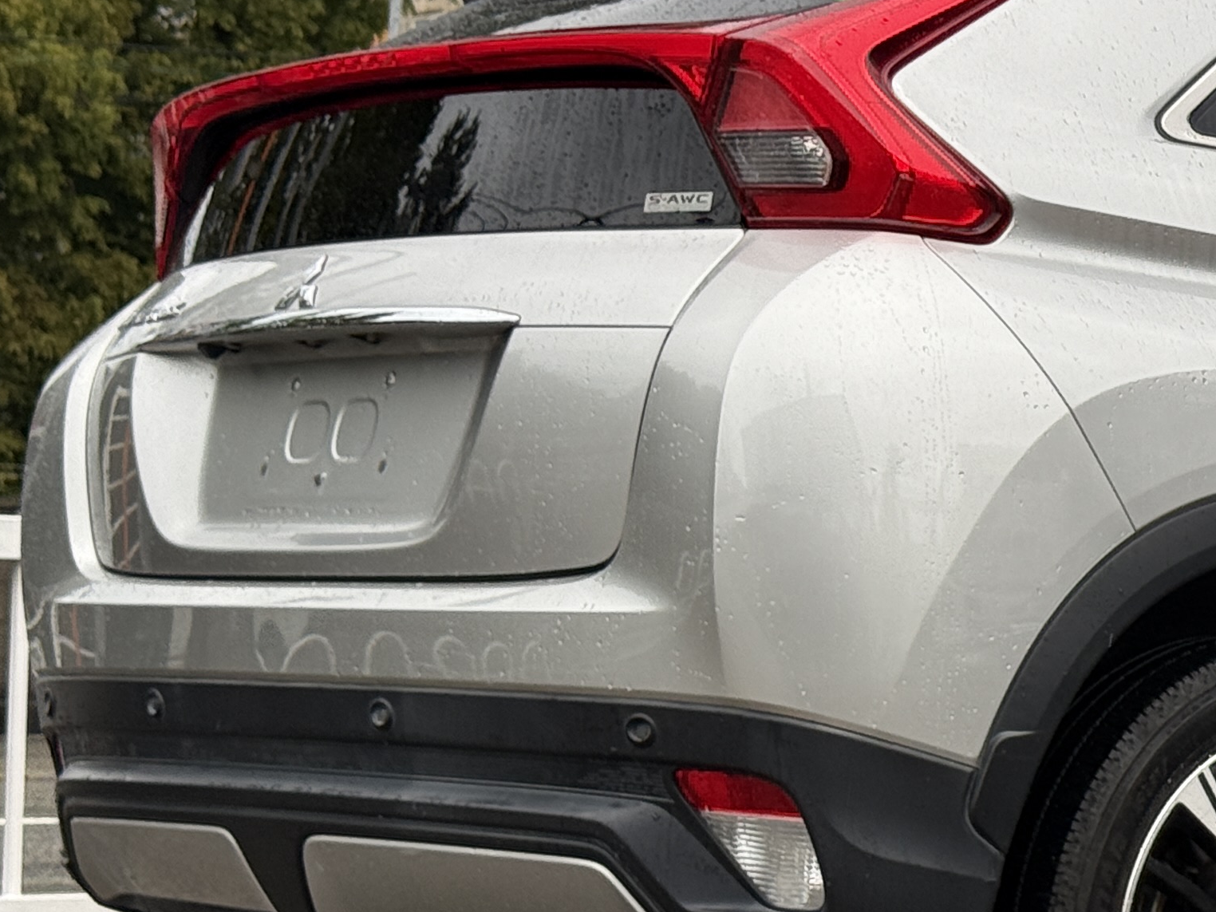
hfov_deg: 15.0
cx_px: 1447
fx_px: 4461
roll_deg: -1.4
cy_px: 448
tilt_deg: +2.9
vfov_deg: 11.7
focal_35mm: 127
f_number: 1.78
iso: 64
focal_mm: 6.76
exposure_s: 1/516
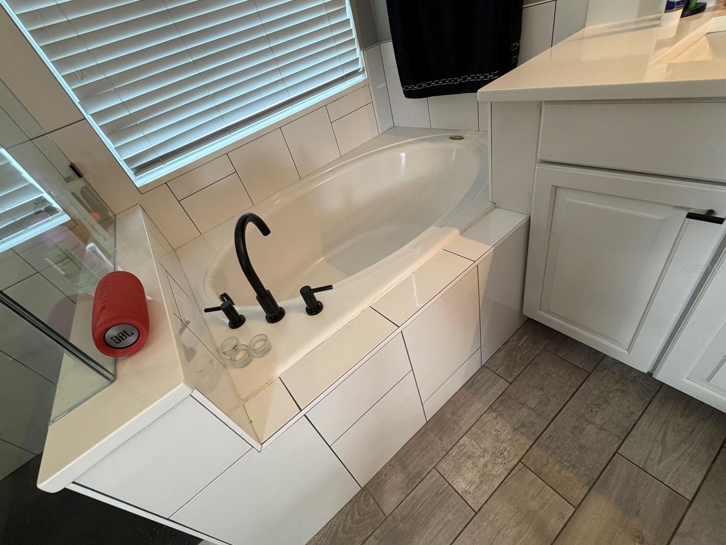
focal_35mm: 15
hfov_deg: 98.0
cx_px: 338
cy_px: 268
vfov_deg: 81.7
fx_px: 315
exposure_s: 1/60
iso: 250
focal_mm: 2.22
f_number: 2.2
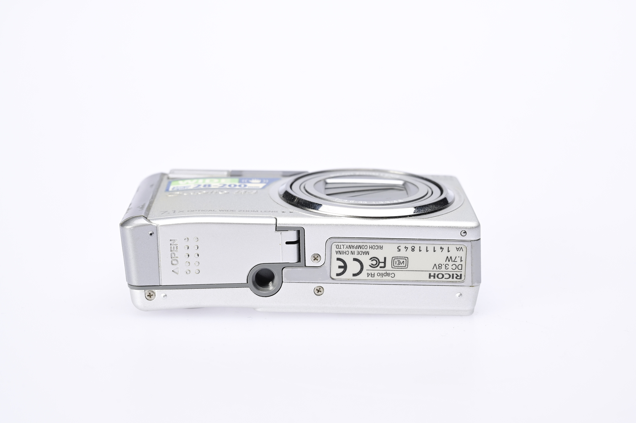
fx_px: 1236
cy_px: 212
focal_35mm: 70
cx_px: 318
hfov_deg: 28.9
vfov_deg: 19.4
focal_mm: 70
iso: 800
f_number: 10
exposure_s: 1/100
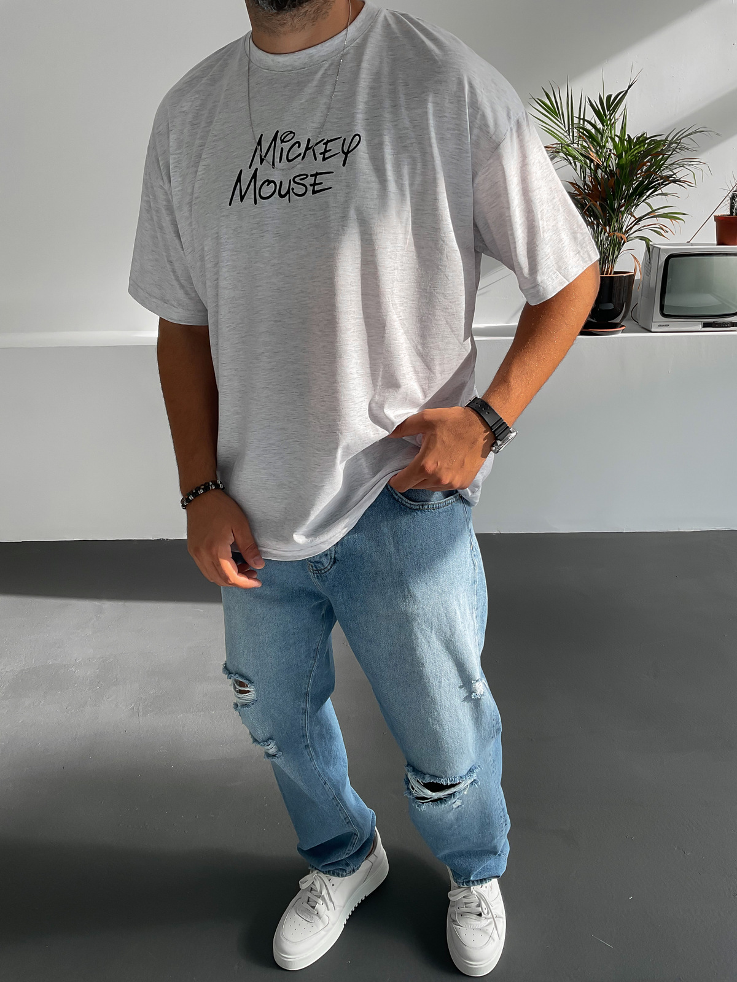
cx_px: 368
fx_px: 823
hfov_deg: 48.2
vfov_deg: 61.7
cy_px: 491
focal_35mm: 29
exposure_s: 1/150
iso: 16
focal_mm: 3
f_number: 1.8
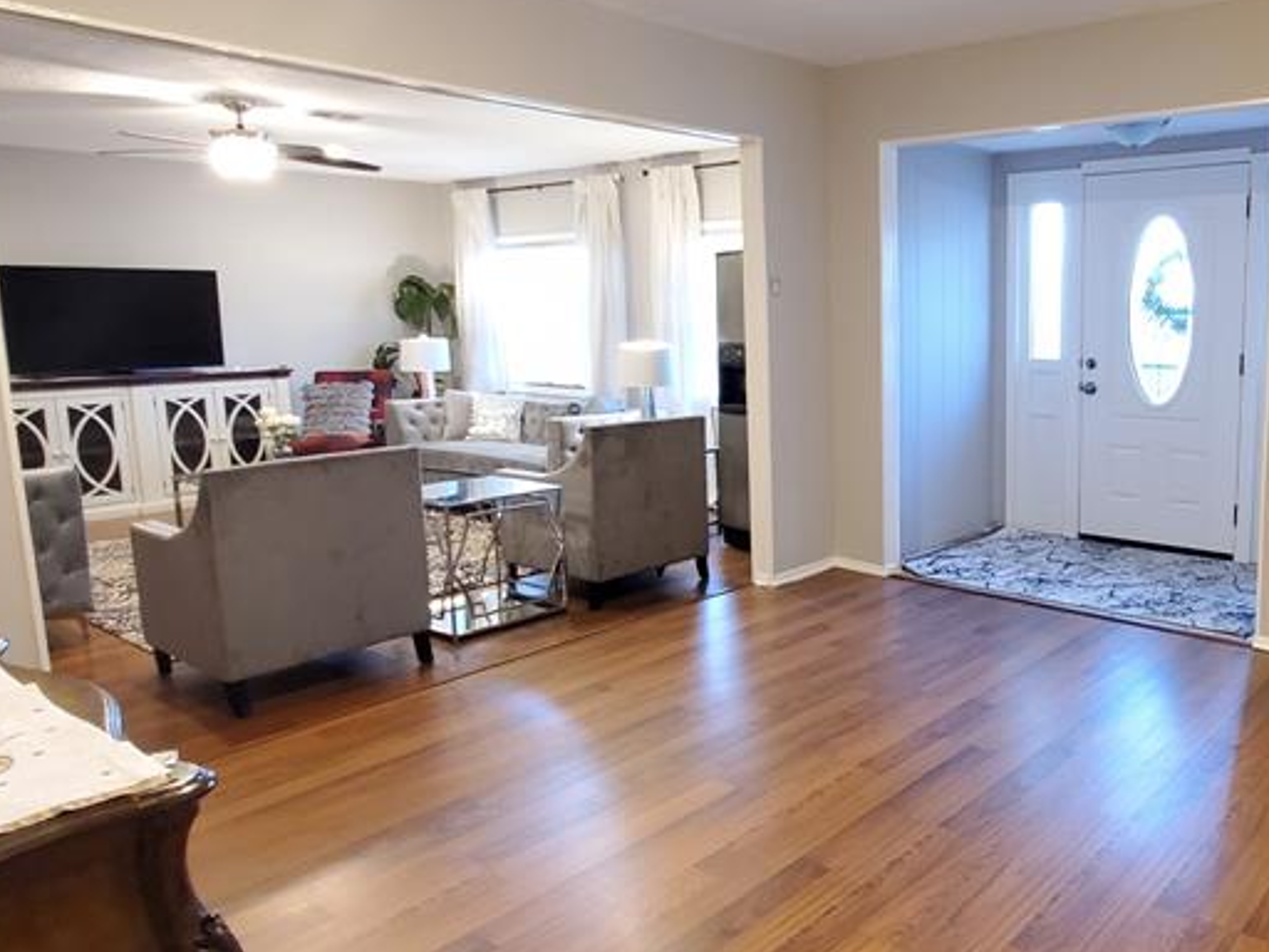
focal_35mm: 26
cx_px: 922
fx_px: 953
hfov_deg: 64.1
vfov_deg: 53.0
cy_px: 441
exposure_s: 1/30
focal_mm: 1.8
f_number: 2.2
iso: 640
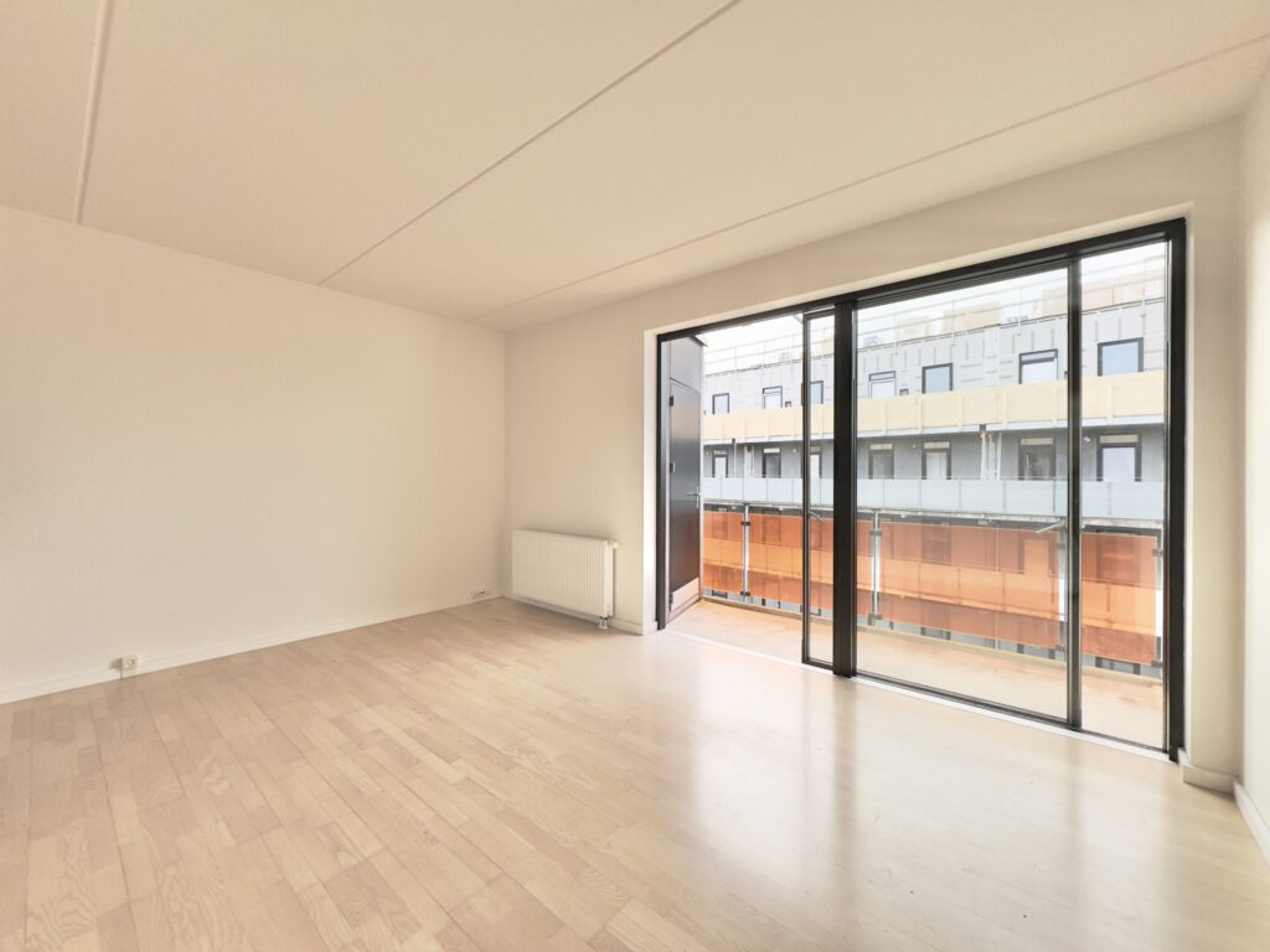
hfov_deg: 102.1
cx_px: 635
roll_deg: -0.4
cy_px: 476
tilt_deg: -0.6
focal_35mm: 14
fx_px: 514
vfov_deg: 85.7
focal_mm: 2.22
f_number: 2.2
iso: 50
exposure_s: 1/99
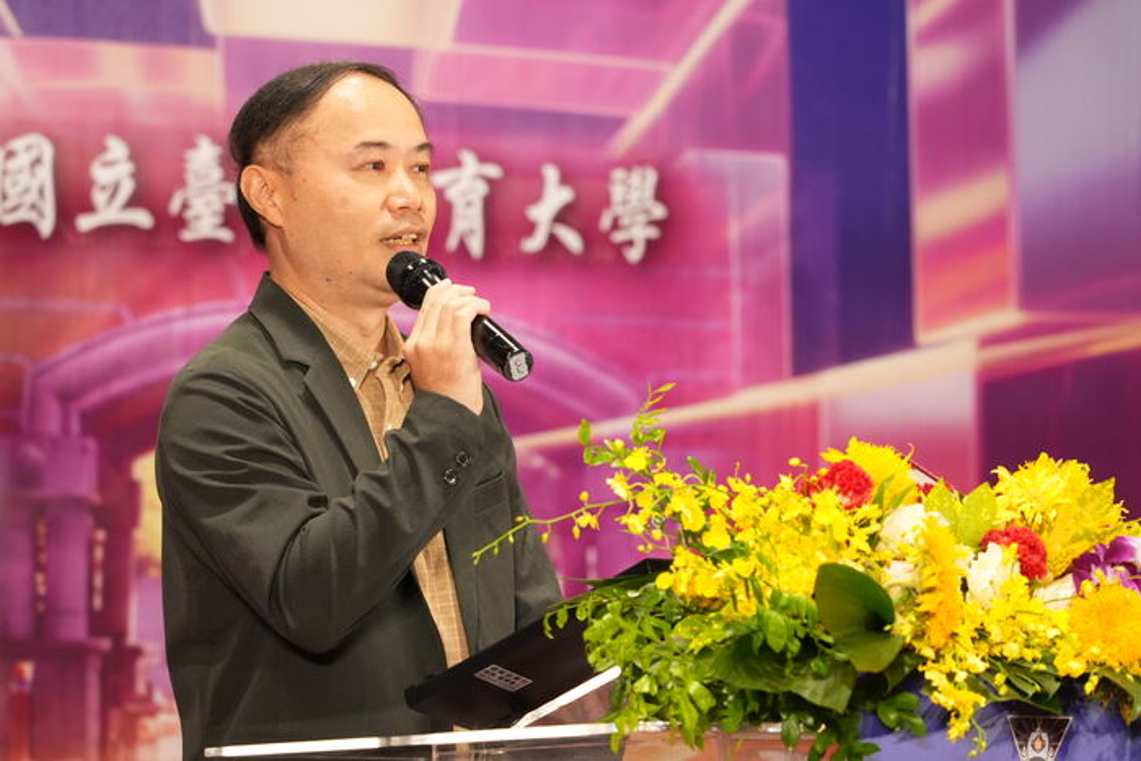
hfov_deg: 6.9
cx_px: 570
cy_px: 380
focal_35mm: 300
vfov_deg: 4.6
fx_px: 9510
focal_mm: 200
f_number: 6.3
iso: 3200
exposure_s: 1/160
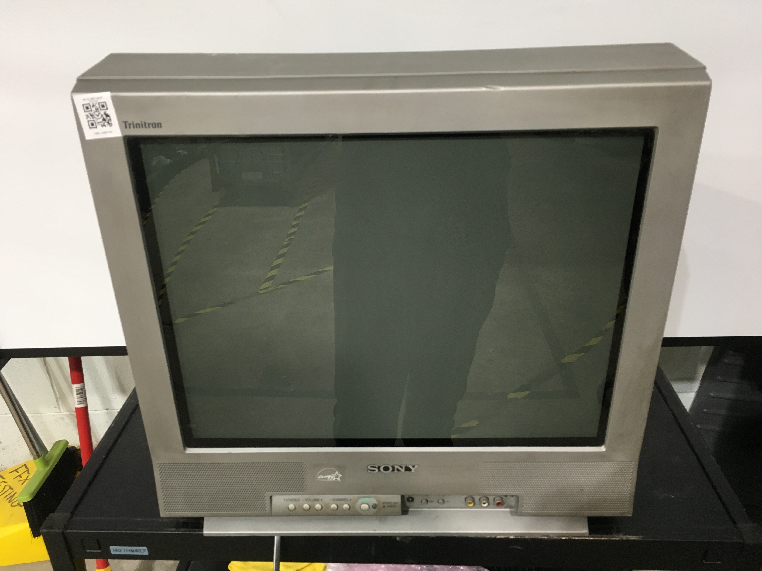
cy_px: 286
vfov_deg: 48.2
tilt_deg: -26.8
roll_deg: +1.9
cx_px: 381
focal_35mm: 29
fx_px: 638
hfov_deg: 61.7
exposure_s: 1/30
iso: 100
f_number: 2.2
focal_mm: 4.15
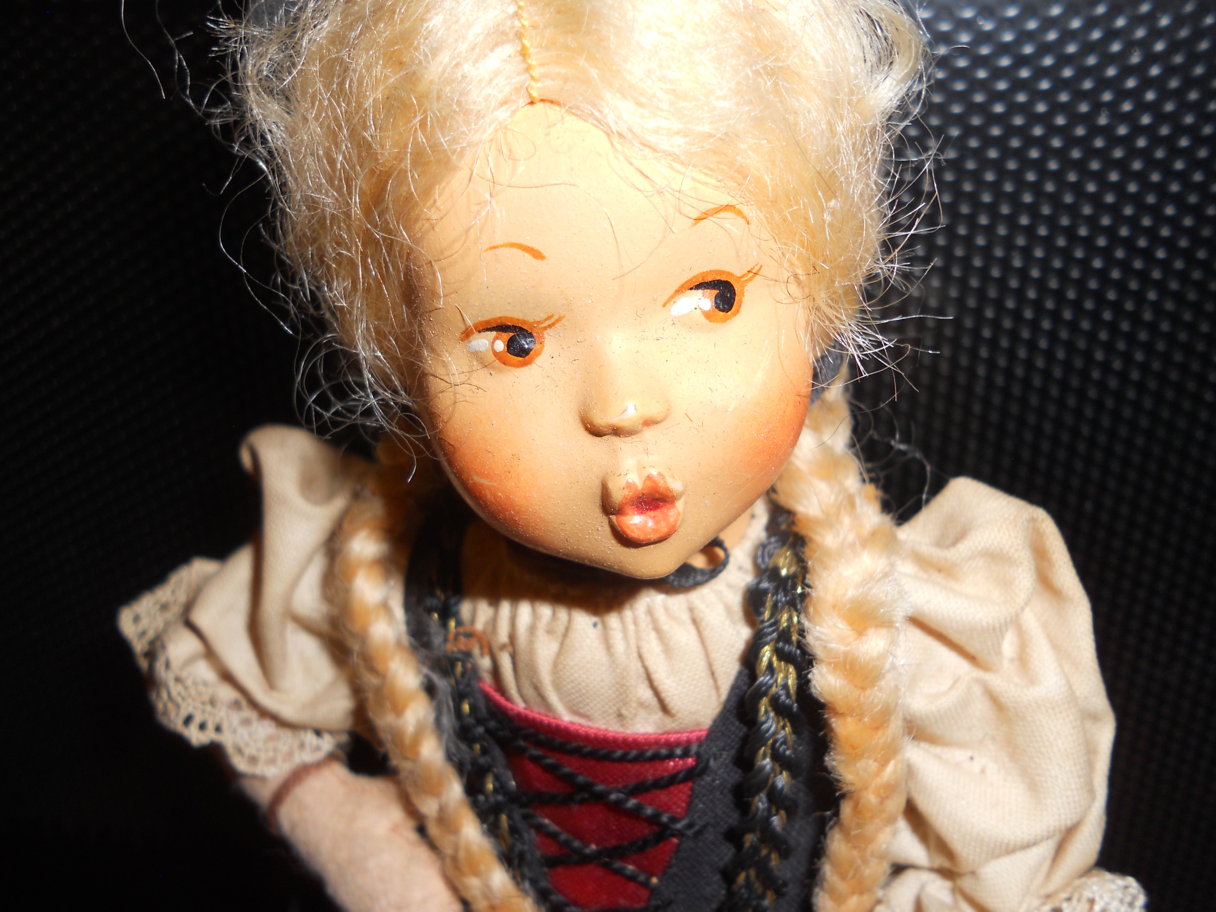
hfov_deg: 56.8
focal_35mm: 32
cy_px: 456
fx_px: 1124
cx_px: 608
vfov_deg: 44.2
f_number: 8.8
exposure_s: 1/25
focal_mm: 5.8
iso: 80
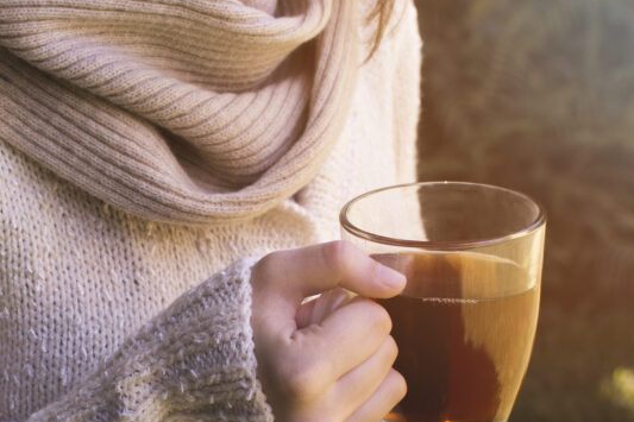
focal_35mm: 79
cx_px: 171
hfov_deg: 25.5
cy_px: 291
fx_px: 1386
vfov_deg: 17.3
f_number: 4.5
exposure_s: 1/400
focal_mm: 35
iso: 500
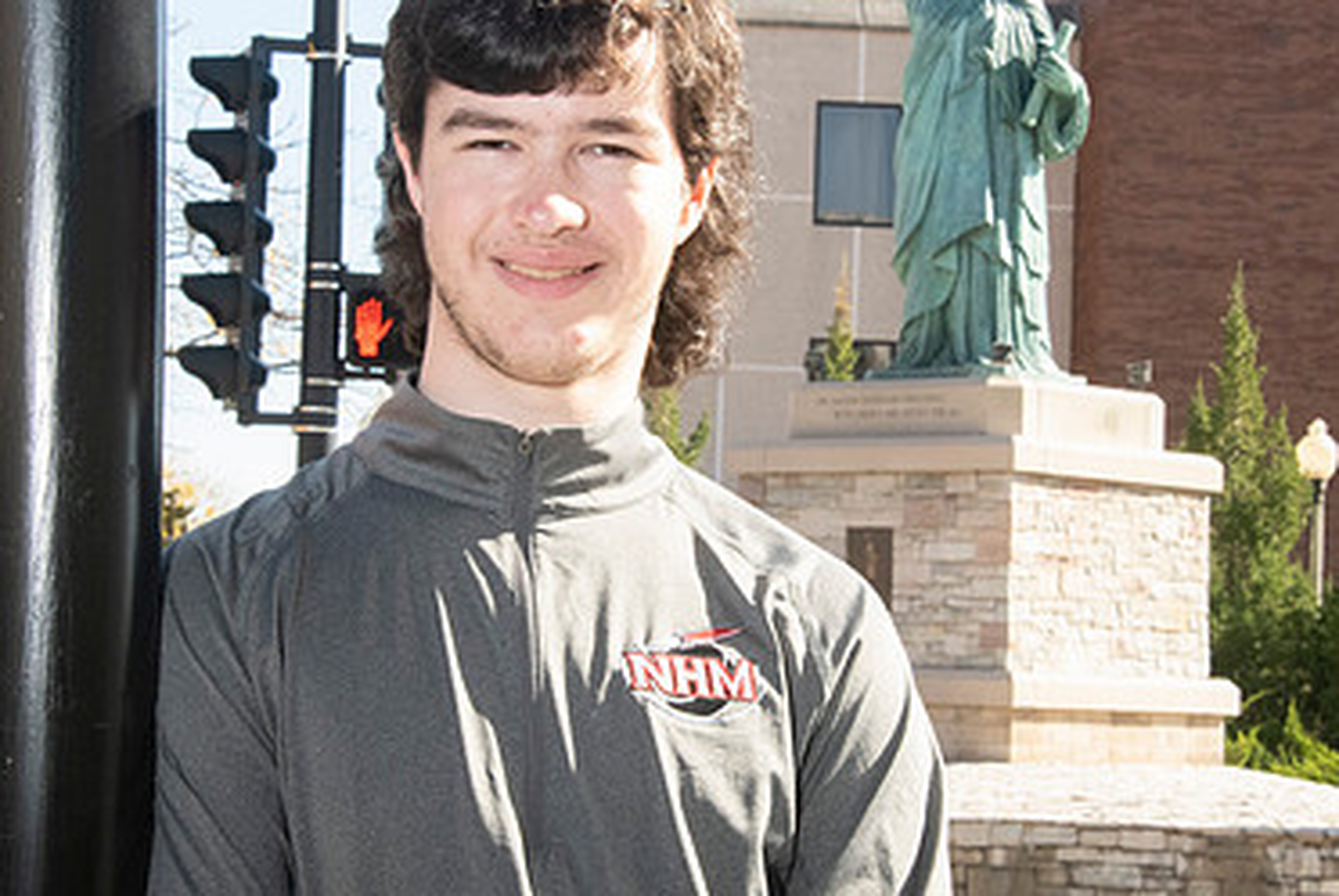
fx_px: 4059
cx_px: 698
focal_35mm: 109
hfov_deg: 18.7
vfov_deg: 12.6
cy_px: 412
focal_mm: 70
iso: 2000
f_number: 20
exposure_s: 1/160
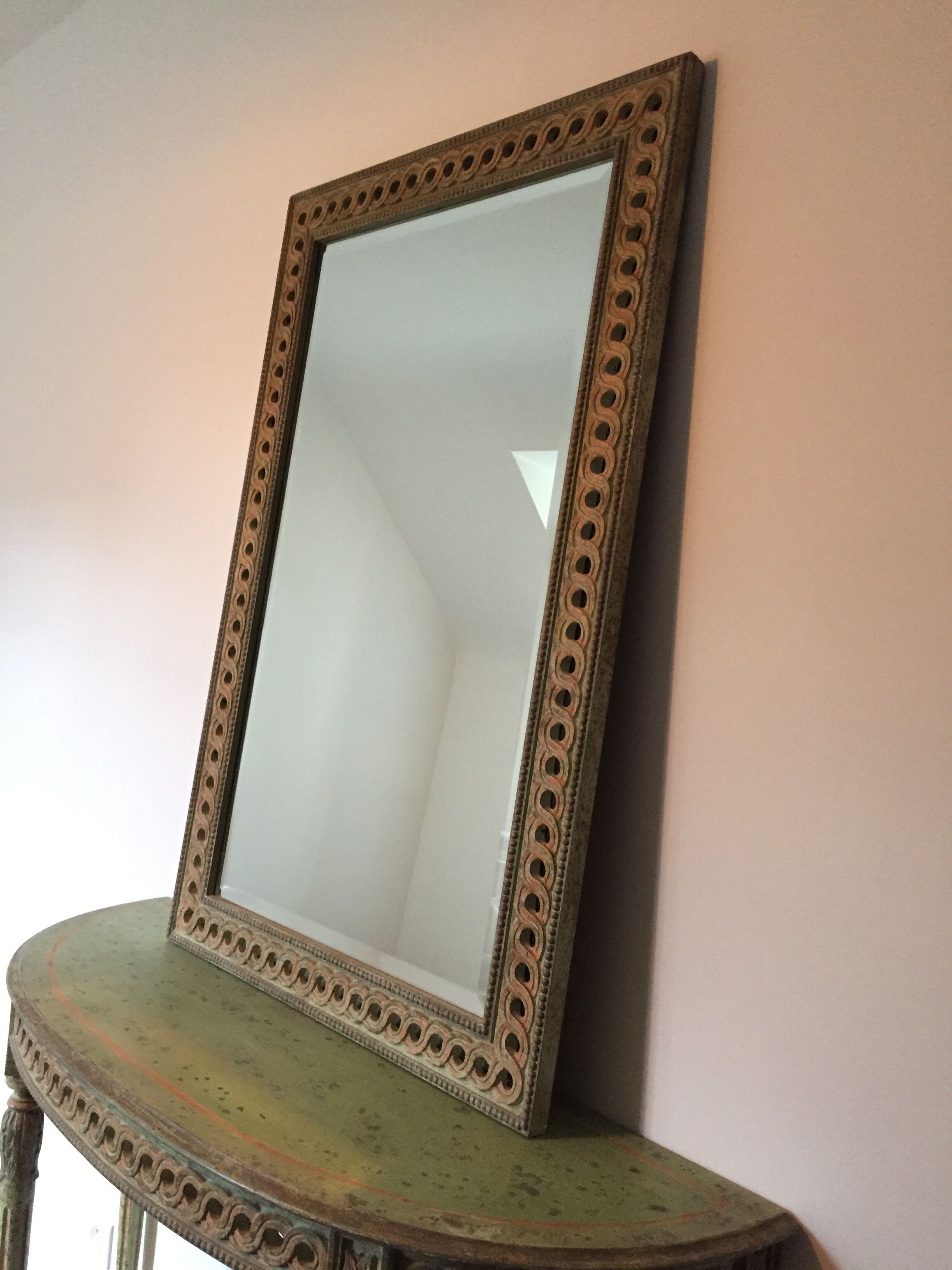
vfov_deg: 61.7
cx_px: 476
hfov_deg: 48.2
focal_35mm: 29
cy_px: 635
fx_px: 1063
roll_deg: -4.9
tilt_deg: +0.5
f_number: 2.2
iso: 250
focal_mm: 4.15
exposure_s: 1/33
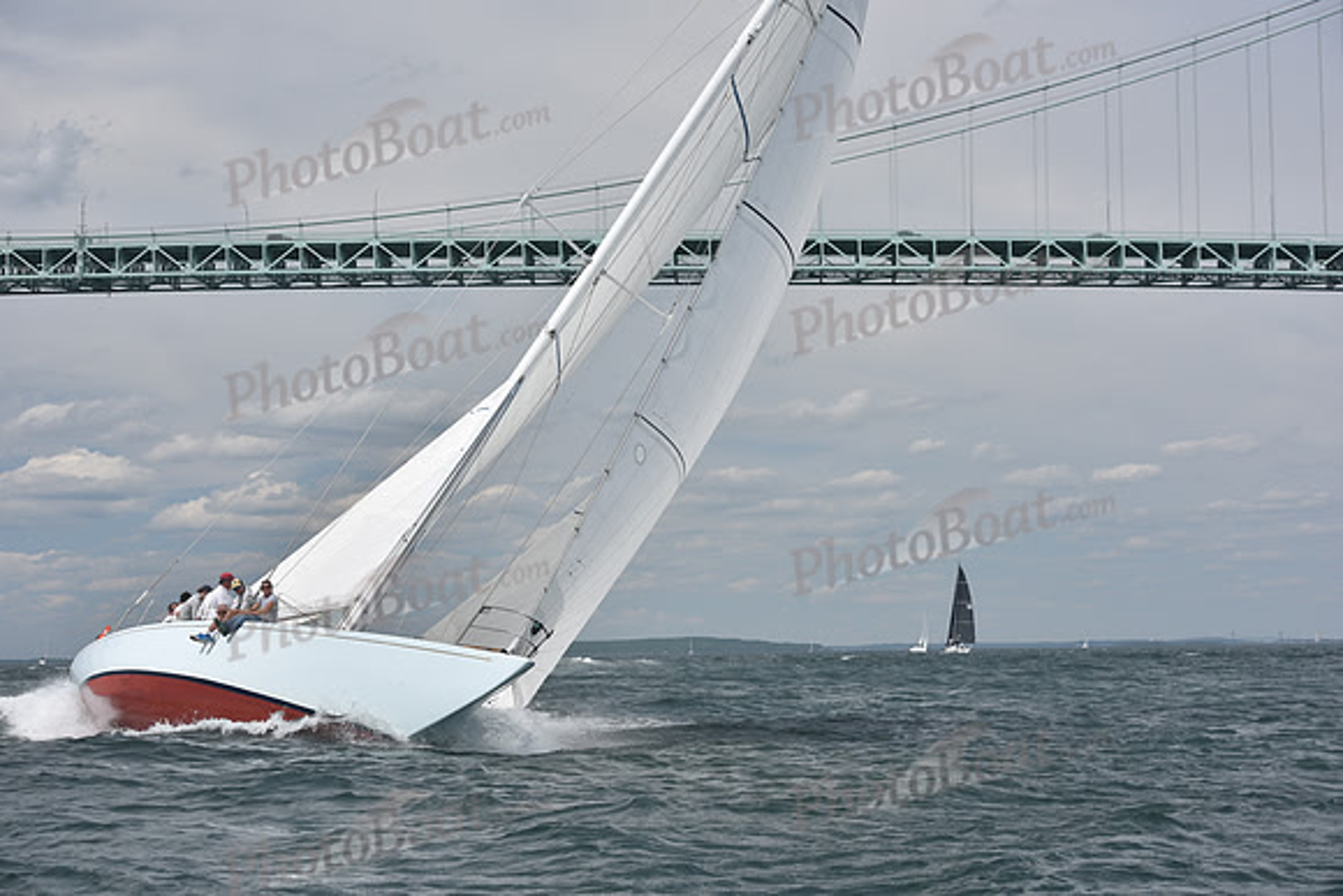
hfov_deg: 27.0
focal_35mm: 75
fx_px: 2798
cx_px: 672
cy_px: 448
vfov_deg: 18.2
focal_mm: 75
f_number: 8
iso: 320
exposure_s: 1/800
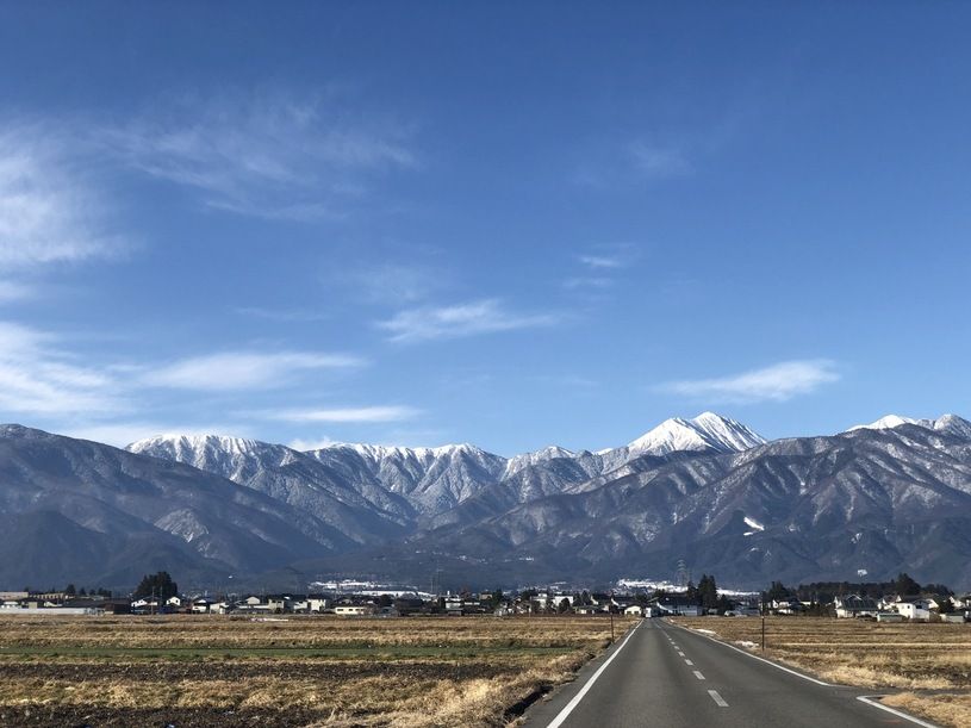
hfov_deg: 36.8
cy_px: 364
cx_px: 486
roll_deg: -0.4
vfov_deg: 28.0
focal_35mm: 52
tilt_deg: +11.5
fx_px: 1458
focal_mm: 6
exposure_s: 1/1279
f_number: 2.4
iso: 16
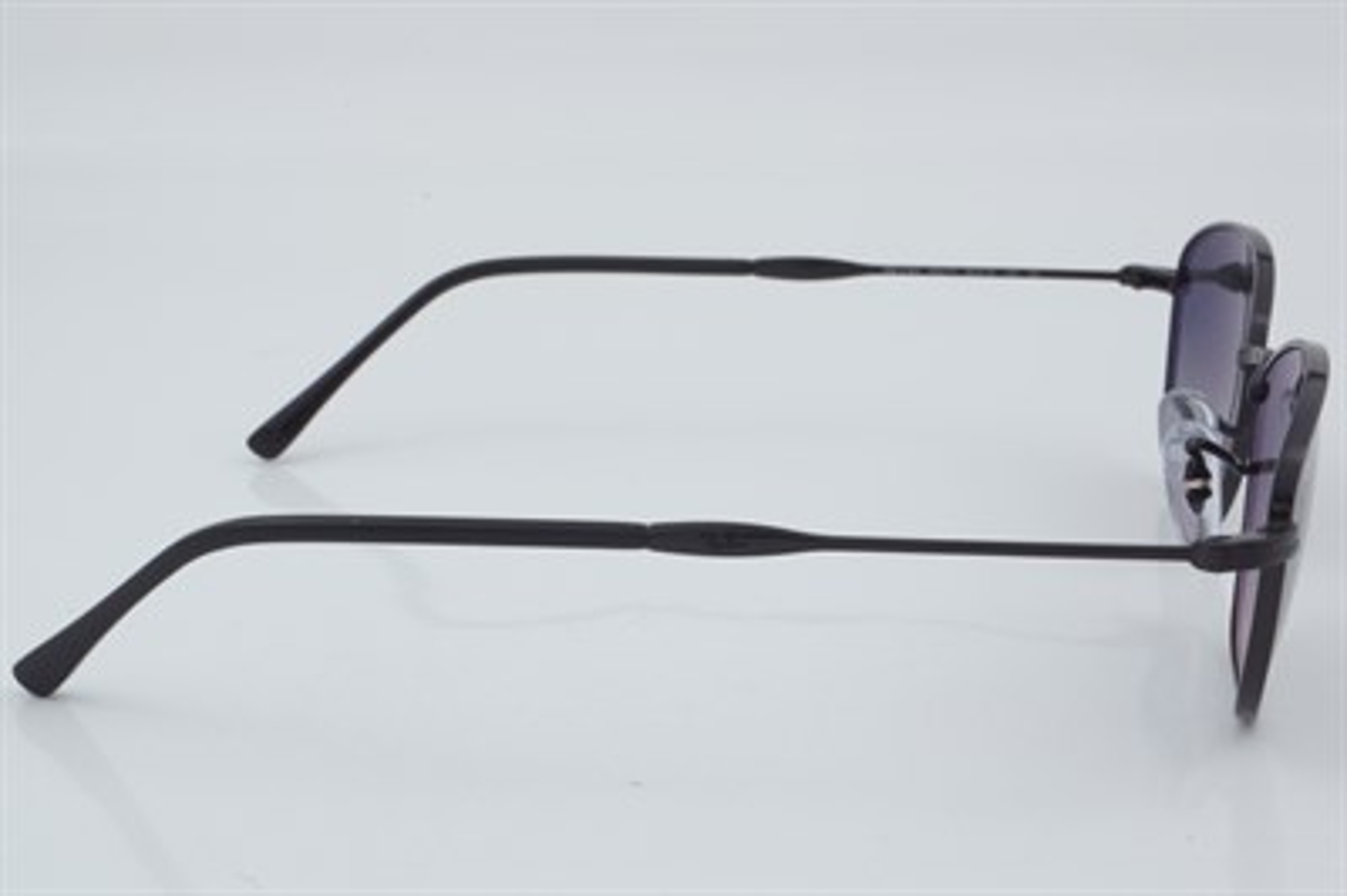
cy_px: 448
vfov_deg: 18.2
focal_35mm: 75
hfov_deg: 27.0
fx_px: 2804
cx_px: 674
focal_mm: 50
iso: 100
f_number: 29
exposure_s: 1/4
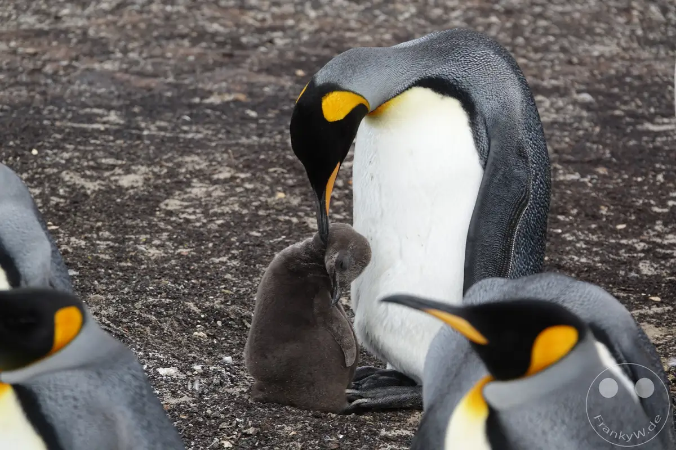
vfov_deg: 5.2
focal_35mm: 266
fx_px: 4994
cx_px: 338
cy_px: 225
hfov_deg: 7.7
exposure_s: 1/320
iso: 100
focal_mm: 97.49
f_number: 4
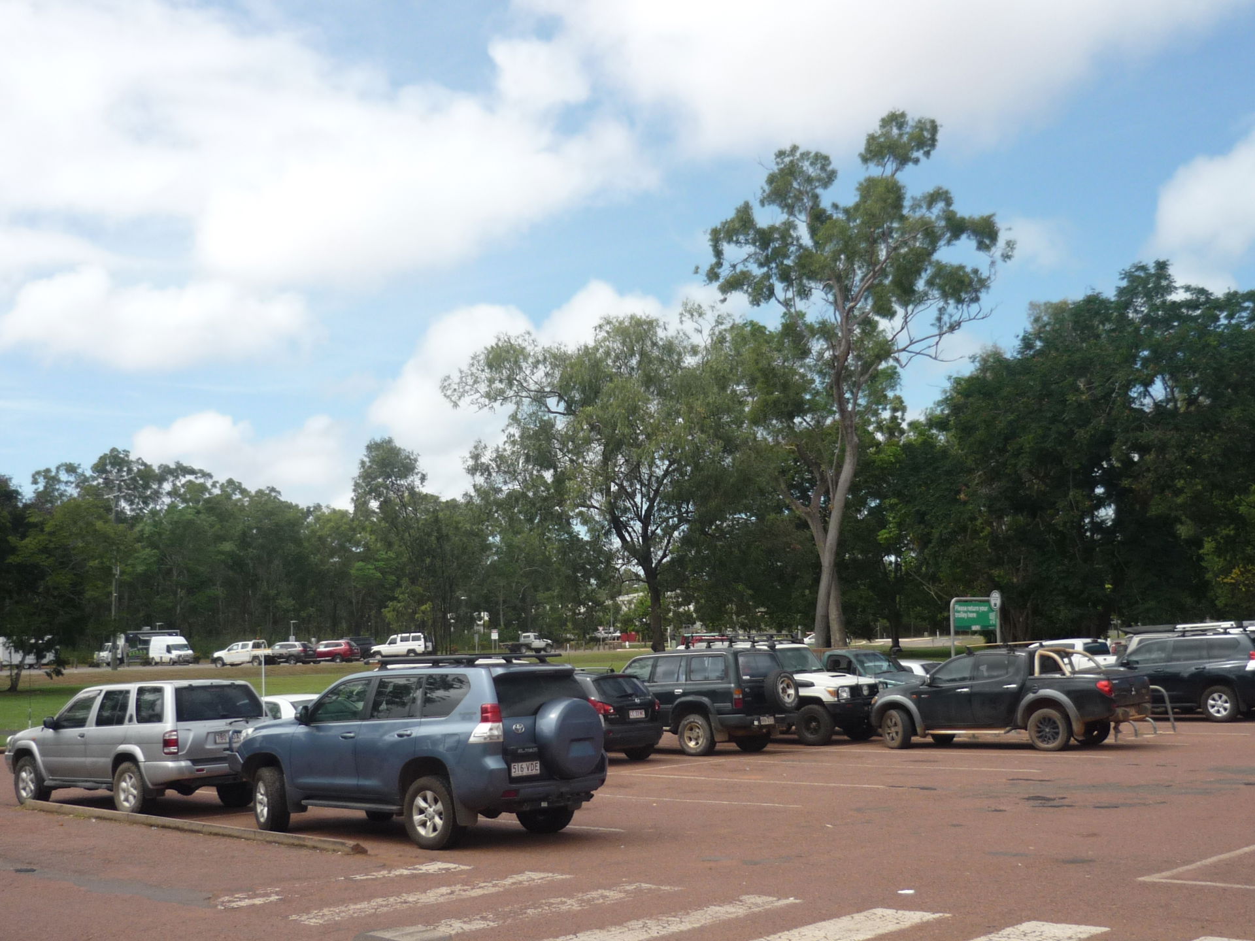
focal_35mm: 41
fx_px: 1486
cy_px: 470
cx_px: 628
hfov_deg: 45.8
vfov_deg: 35.1
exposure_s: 1/160
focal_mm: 5.5
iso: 100
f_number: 8
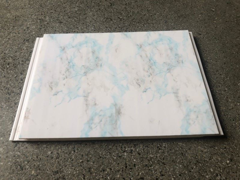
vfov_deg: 49.7
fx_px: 194
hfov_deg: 63.4
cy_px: 90
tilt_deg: -57.8
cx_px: 120
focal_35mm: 28
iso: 32
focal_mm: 3.99
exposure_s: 1/120
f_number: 1.8
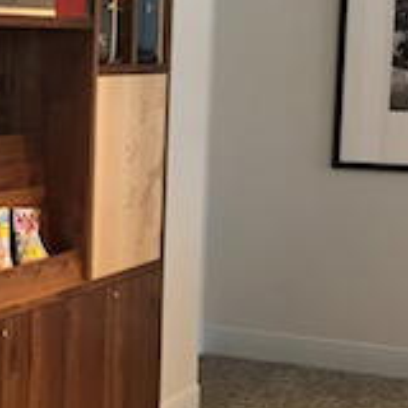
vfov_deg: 15.6
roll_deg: -0.8
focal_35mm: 112
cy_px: 193
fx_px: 1494
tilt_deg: -6.1
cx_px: -209
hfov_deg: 14.5
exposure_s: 1/30
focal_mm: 4.15
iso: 40
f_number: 2.2
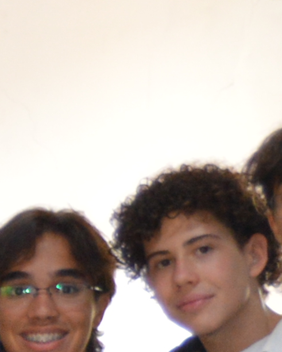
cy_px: 729
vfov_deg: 5.1
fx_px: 3884
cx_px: -1072
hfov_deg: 3.8
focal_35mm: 373
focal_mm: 27
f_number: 4
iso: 500
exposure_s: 1/60
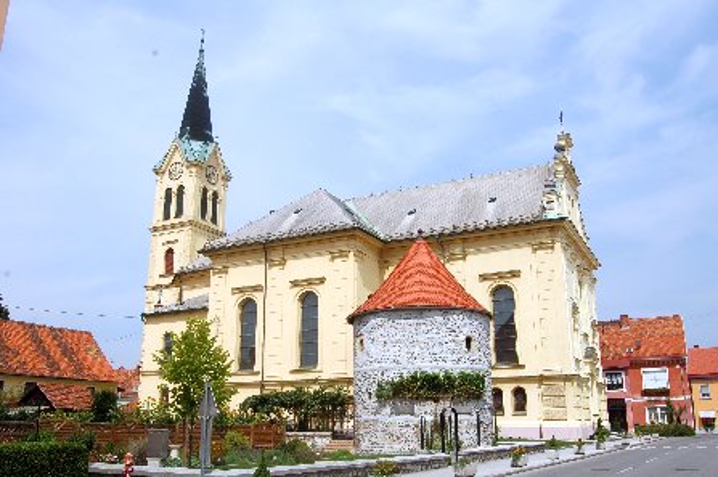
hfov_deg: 57.3
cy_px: 238
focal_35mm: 33
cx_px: 359
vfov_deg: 39.9
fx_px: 657
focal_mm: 22
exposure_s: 1/400
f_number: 11
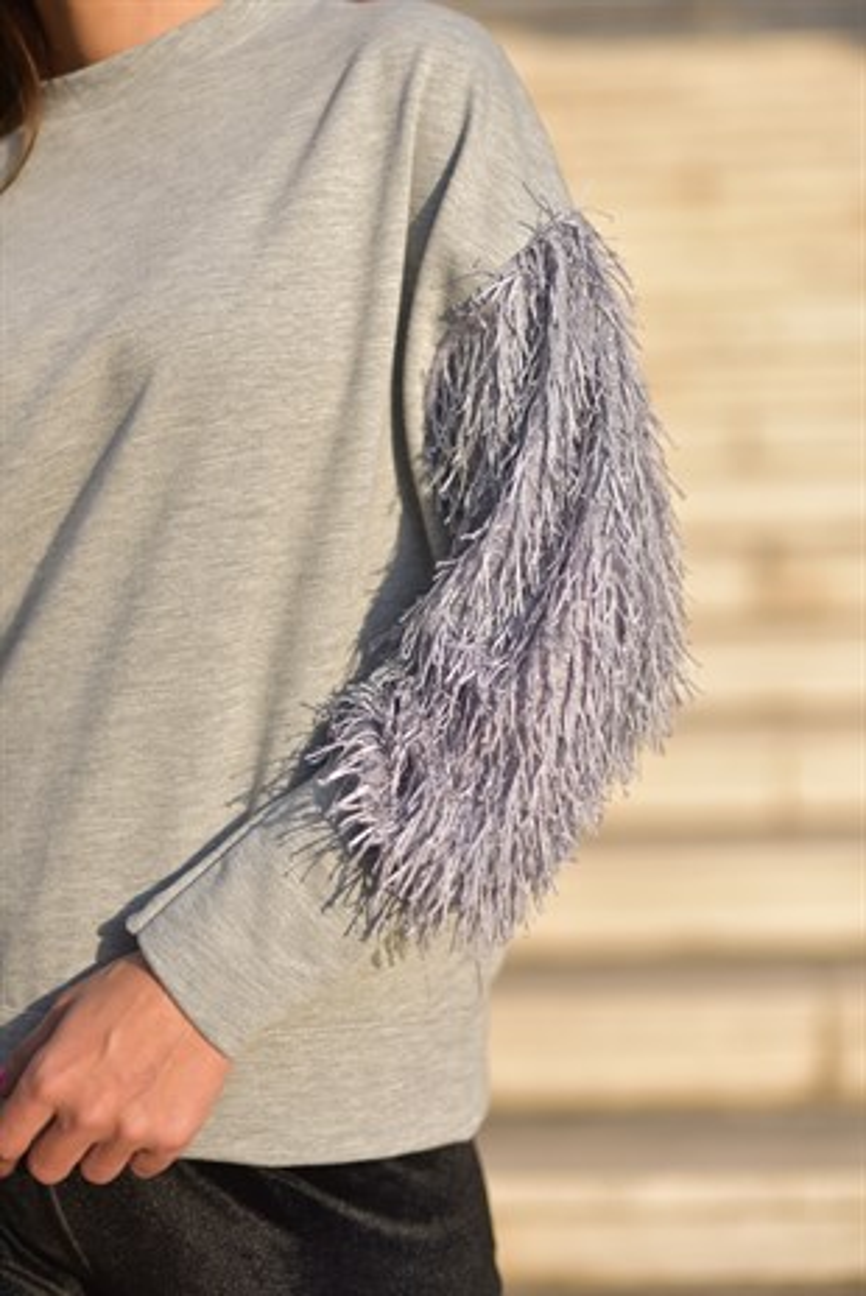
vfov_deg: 39.6
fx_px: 1801
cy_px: 648
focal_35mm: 50
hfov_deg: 27.0
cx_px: 433
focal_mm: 50
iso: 400
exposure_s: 1/8000
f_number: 2
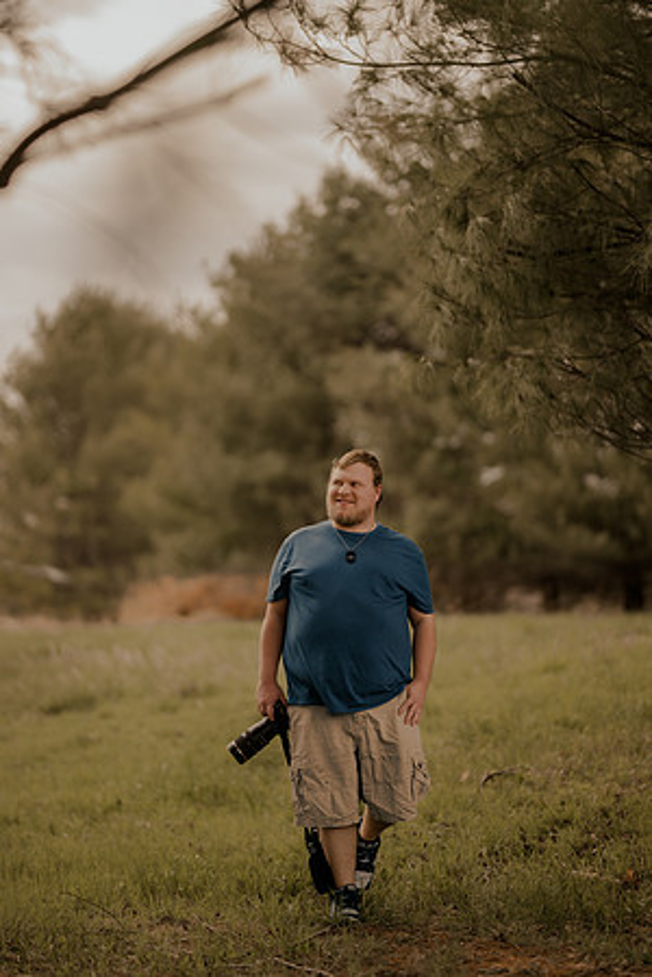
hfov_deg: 16.1
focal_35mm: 85
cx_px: 326
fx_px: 2309
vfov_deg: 23.9
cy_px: 488
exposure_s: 1/1250
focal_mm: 85
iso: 125
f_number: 1.4
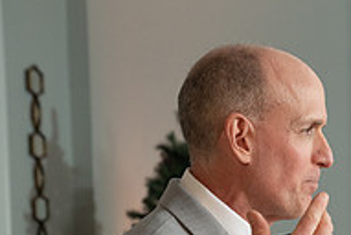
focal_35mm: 172
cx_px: 484
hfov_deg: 11.5
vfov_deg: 7.9
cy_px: 352
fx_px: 1680
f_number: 5
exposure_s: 1/200
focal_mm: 56
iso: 2000
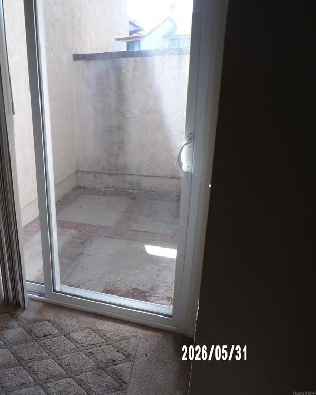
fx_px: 374
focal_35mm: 32
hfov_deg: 43.8
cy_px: 195
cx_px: 66
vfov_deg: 55.7
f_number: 4.4
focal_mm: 4.3
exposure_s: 1/50
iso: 100
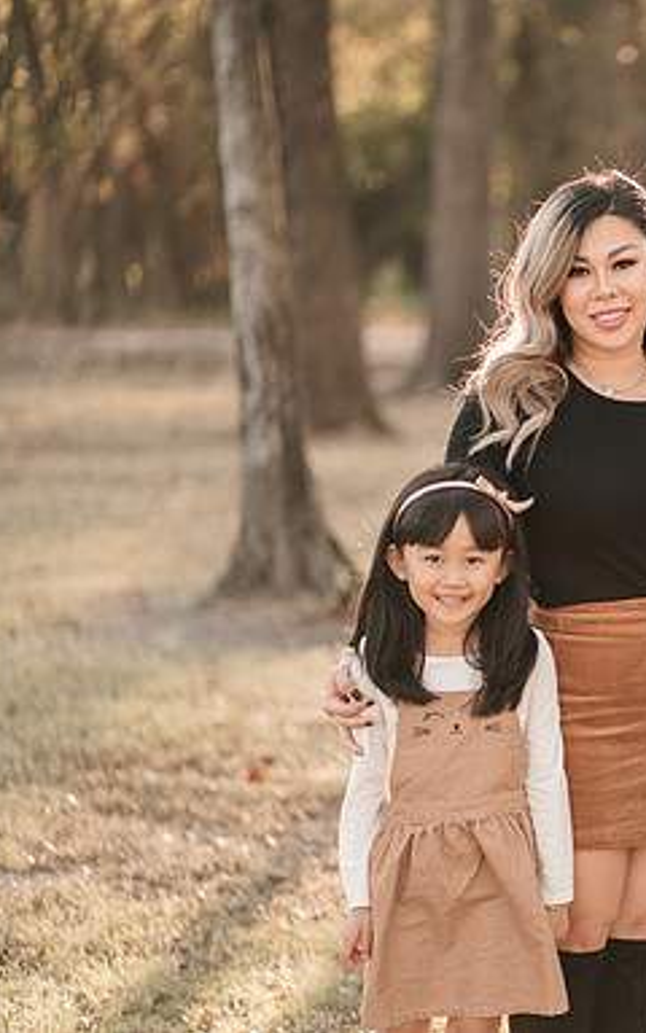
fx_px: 3690
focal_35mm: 131
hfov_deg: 9.9
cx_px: 708
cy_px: 515
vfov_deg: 15.9
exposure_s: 1/500
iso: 125
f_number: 1.8
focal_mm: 85
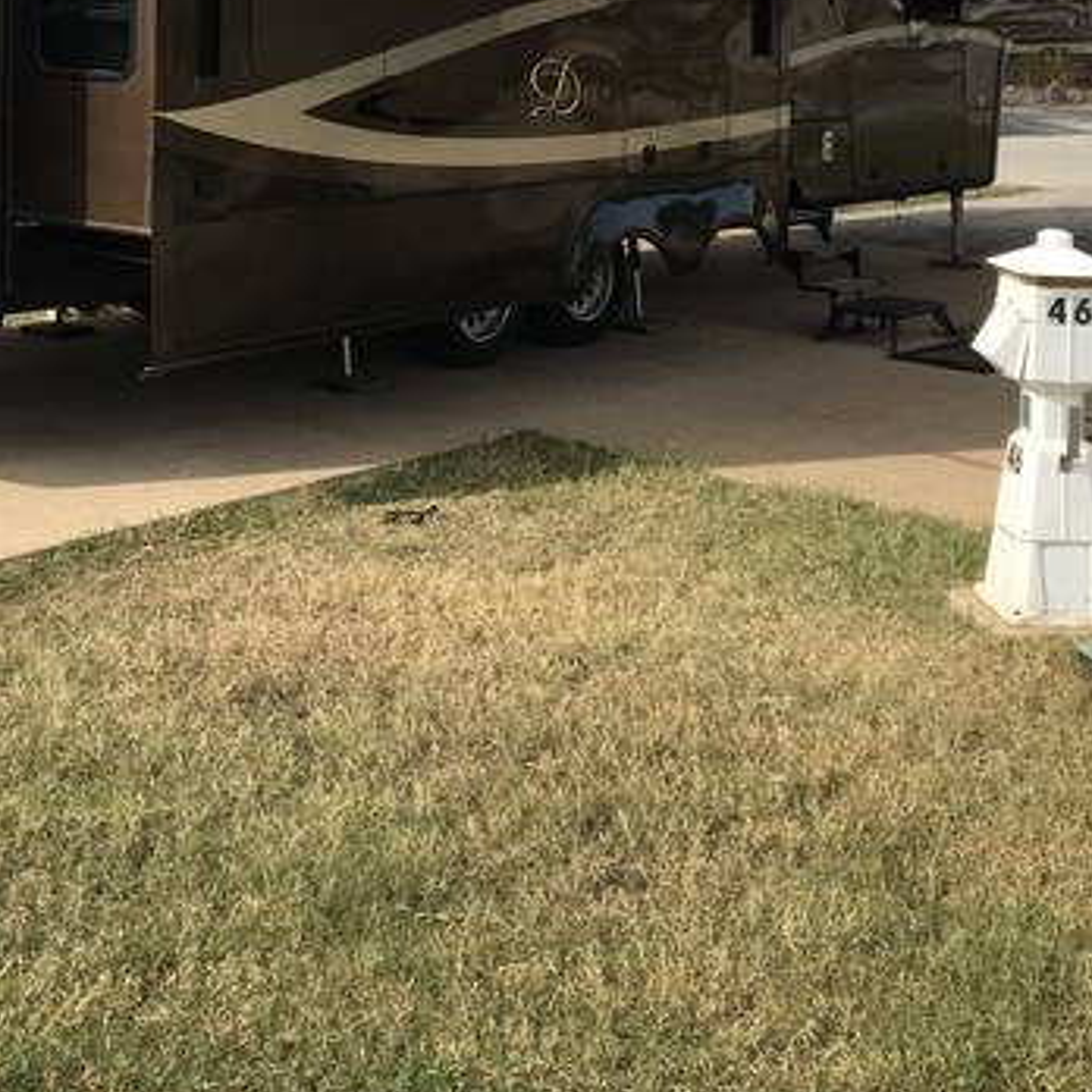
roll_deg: -0.5
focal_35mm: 59
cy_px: -50
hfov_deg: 28.8
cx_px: 333
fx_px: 2106
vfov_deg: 27.1
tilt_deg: +0.0
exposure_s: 1/1451
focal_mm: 4.15
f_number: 2.2
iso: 25
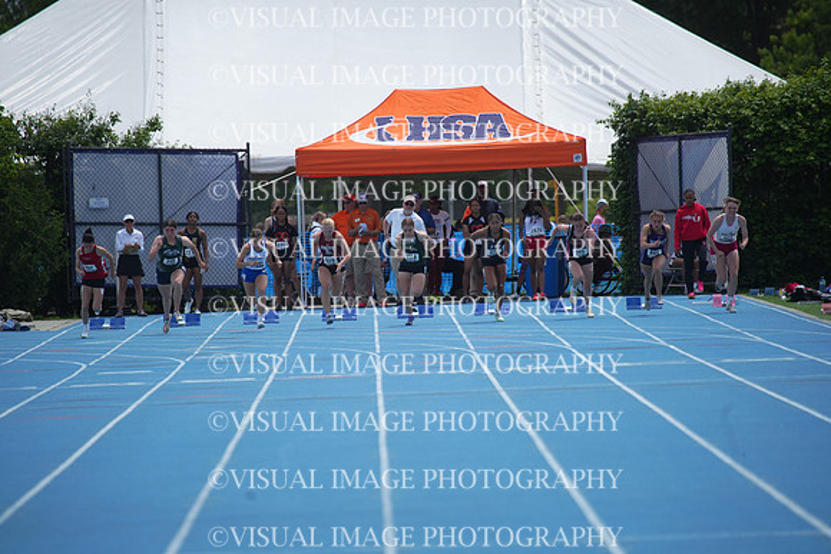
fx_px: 9235
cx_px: 416
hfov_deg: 5.2
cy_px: 277
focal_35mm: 400
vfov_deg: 3.4
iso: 320
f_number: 5.6
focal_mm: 400
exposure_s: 1/1600
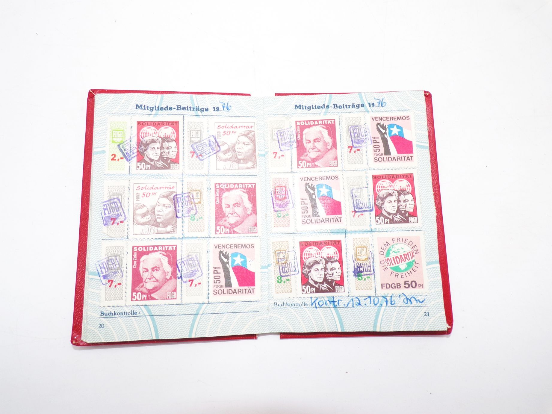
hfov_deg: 71.6
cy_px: 207
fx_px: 383
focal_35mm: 24
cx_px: 276
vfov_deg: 56.8
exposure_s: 1/34
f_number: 4.4
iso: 80
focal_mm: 4.3
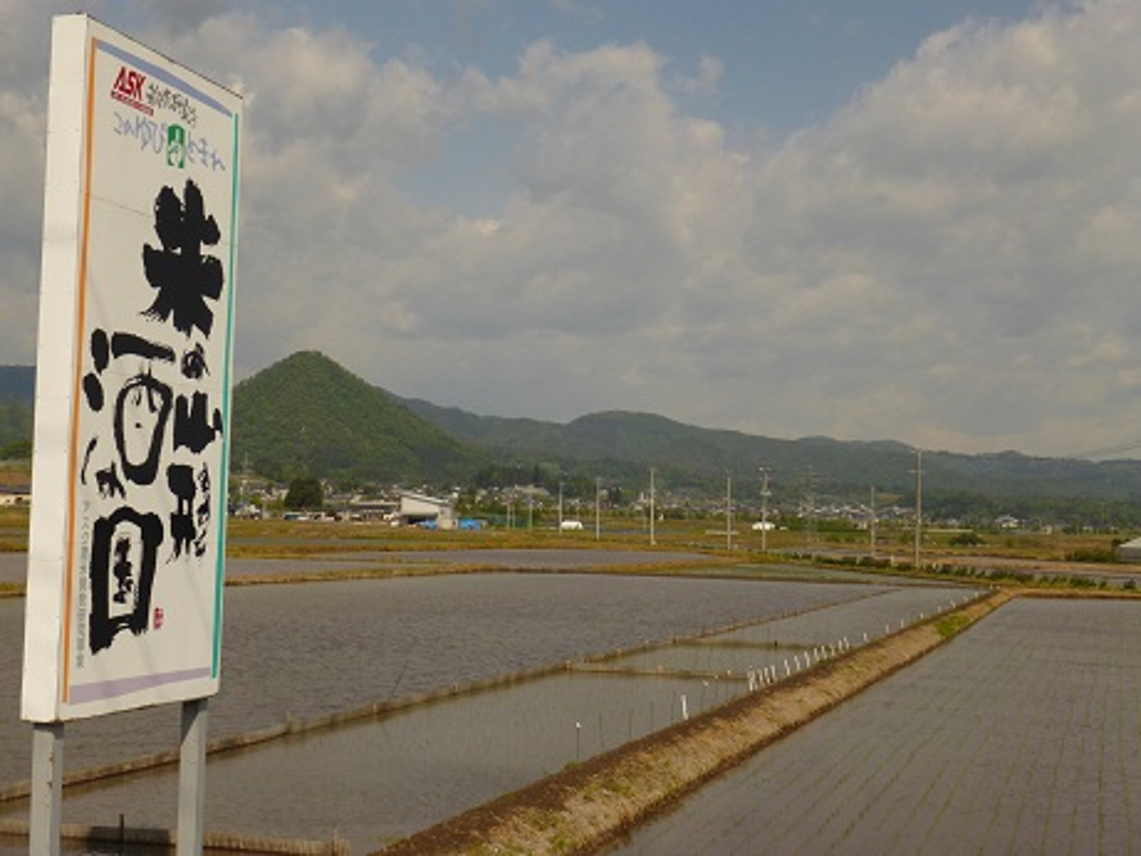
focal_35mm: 55
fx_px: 1813
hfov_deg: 34.9
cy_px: 428
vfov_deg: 26.6
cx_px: 570
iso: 100
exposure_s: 1/200
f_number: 11
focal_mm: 9.9
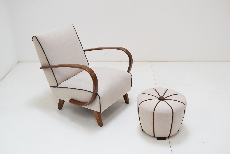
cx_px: 115
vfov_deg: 31.9
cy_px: 77
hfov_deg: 46.4
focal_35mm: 42
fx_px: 269
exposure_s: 1/160
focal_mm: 28
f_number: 6.3
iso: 1600
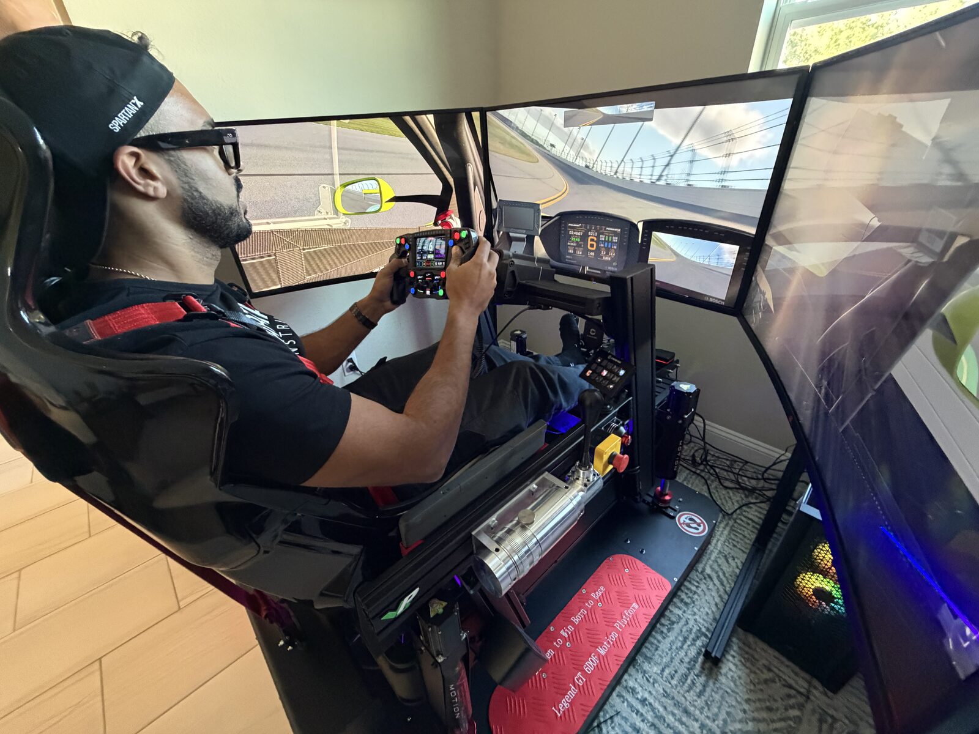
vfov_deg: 85.7
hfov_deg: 102.1
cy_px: 367
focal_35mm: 14
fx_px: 396
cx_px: 490
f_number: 2.2
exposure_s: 1/60
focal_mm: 2.22
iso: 640
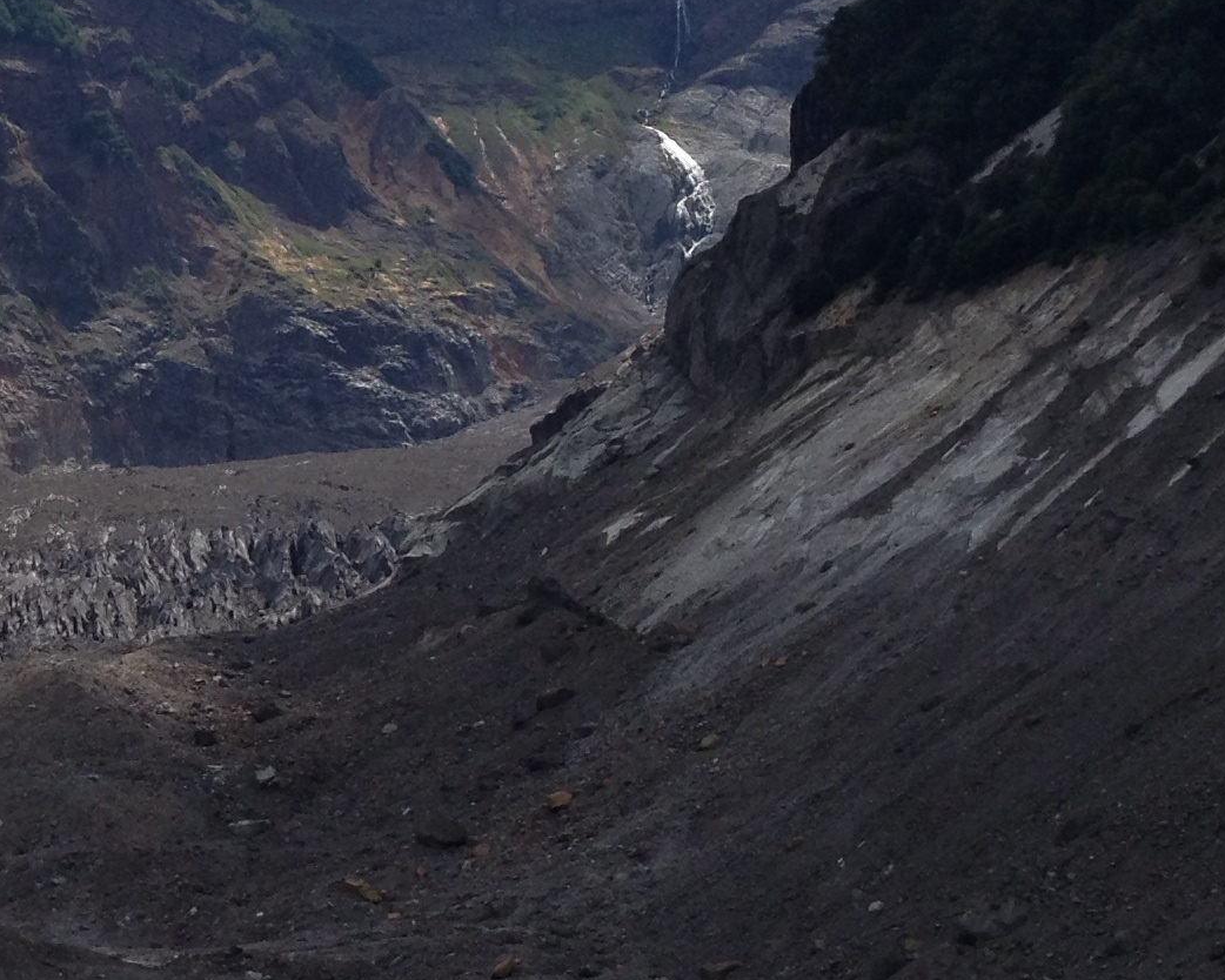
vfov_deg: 14.4
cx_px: -96
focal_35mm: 107
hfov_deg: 17.4
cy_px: 561
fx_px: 3880
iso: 50
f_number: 2.4
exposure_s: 1/1672
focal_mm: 4.28
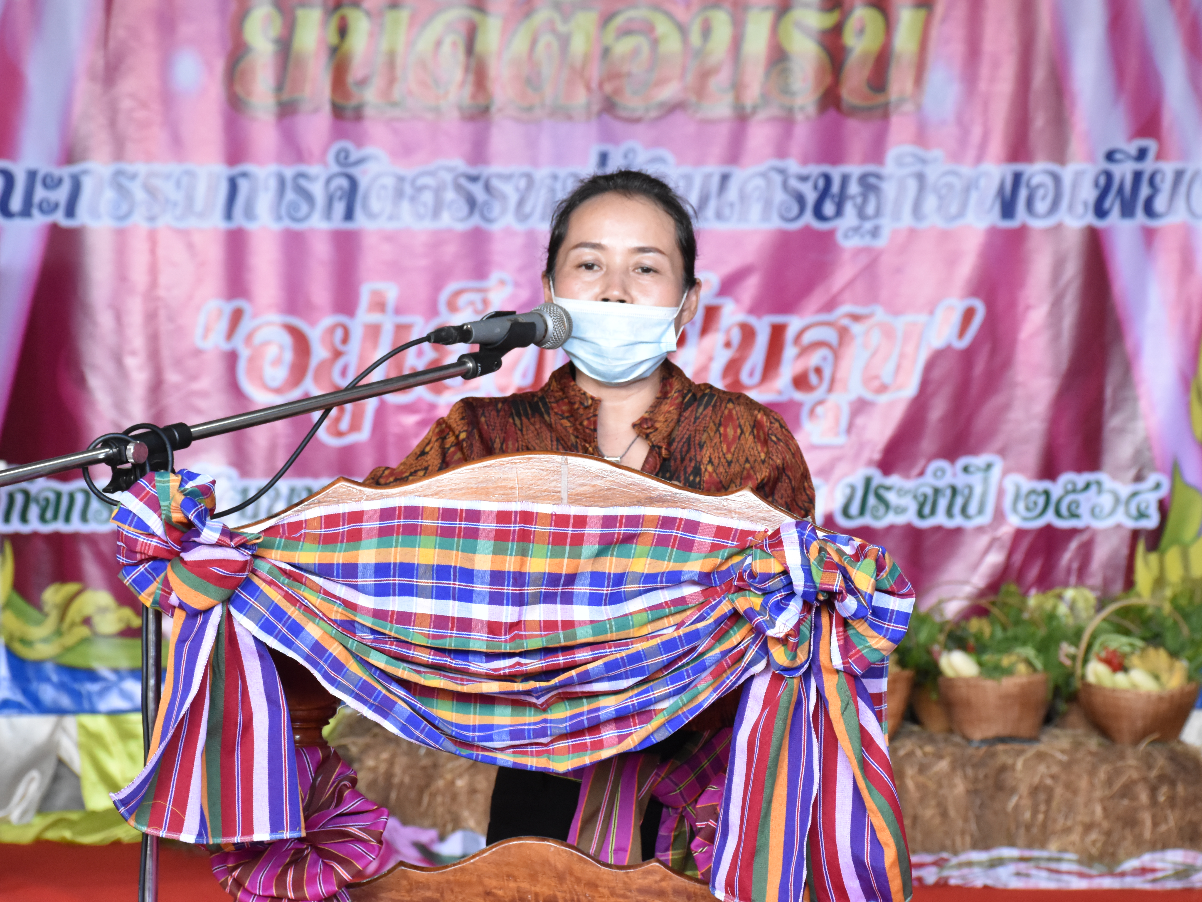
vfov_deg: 12.1
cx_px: 652
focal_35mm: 123
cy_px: 453
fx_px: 4255
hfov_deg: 16.1
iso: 2500
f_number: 8
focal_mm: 75
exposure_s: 1/80
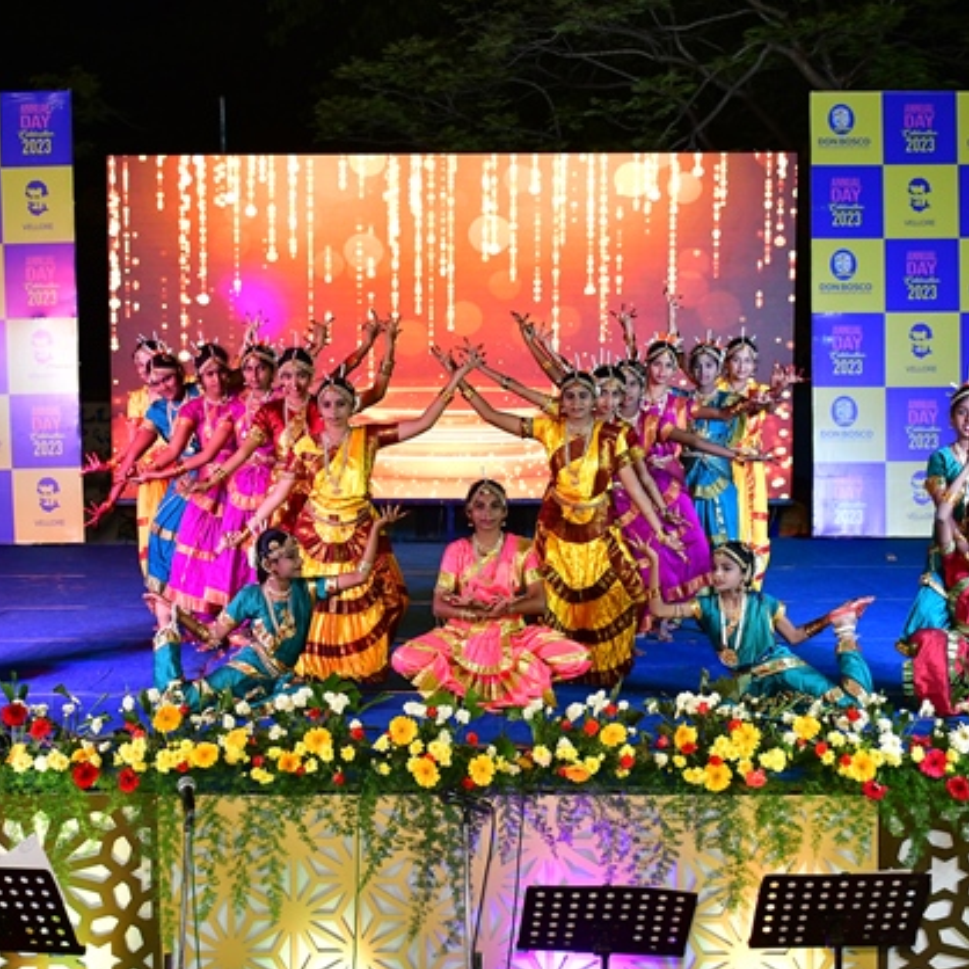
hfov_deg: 32.7
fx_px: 1647
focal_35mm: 52
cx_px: 408
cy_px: 493
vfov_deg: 32.8
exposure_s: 1/125
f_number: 5
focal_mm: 27
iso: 800
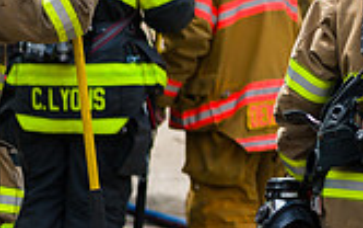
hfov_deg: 5.9
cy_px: -7
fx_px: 3514
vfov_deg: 3.7
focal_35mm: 355
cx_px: -153
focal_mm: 100
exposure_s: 1/1600
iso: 200
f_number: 3.2
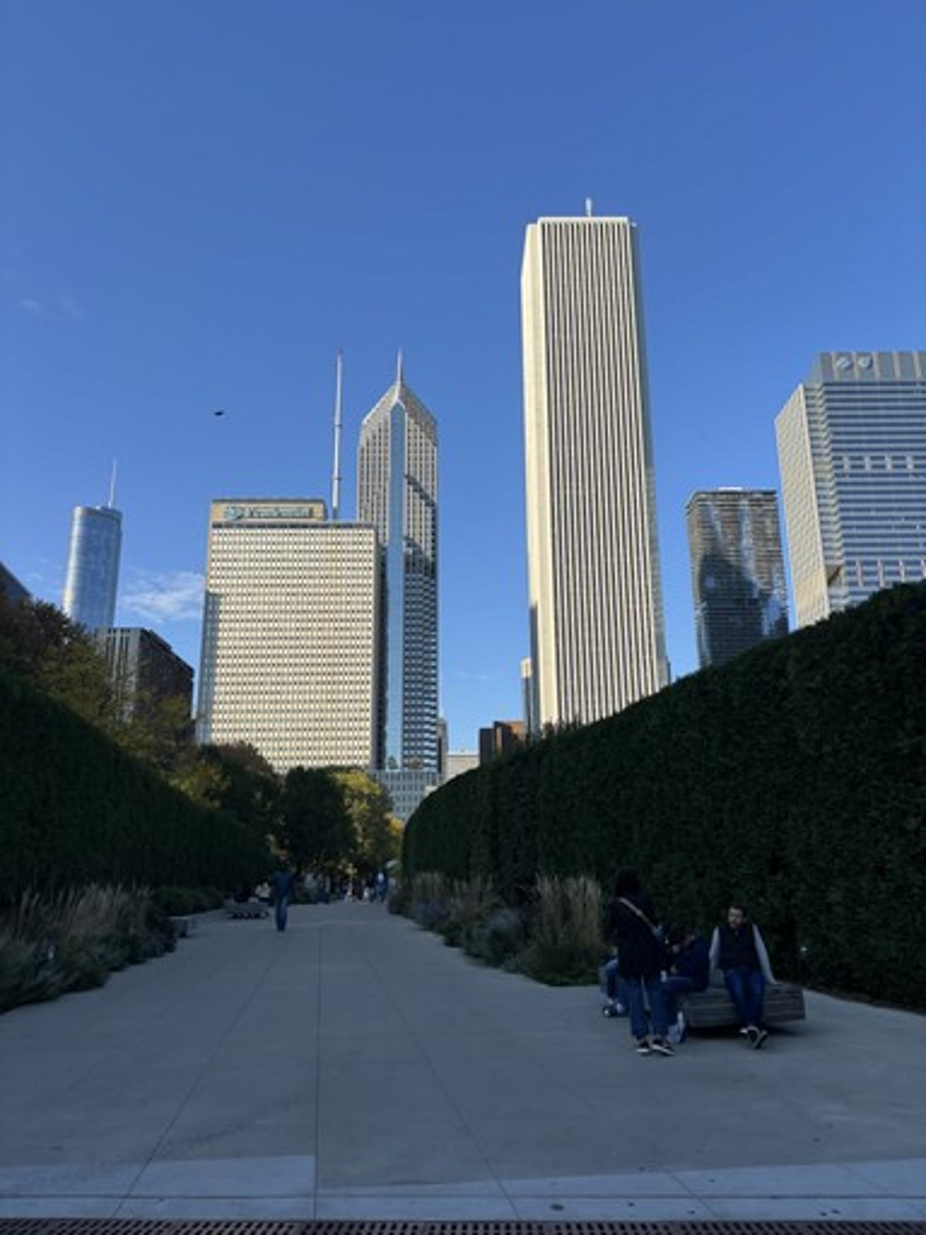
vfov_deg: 67.3
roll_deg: -1.4
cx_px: 463
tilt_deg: +13.3
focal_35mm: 26
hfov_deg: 53.1
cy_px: 618
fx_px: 927
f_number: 1.6
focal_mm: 5.96
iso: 50
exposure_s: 1/1984
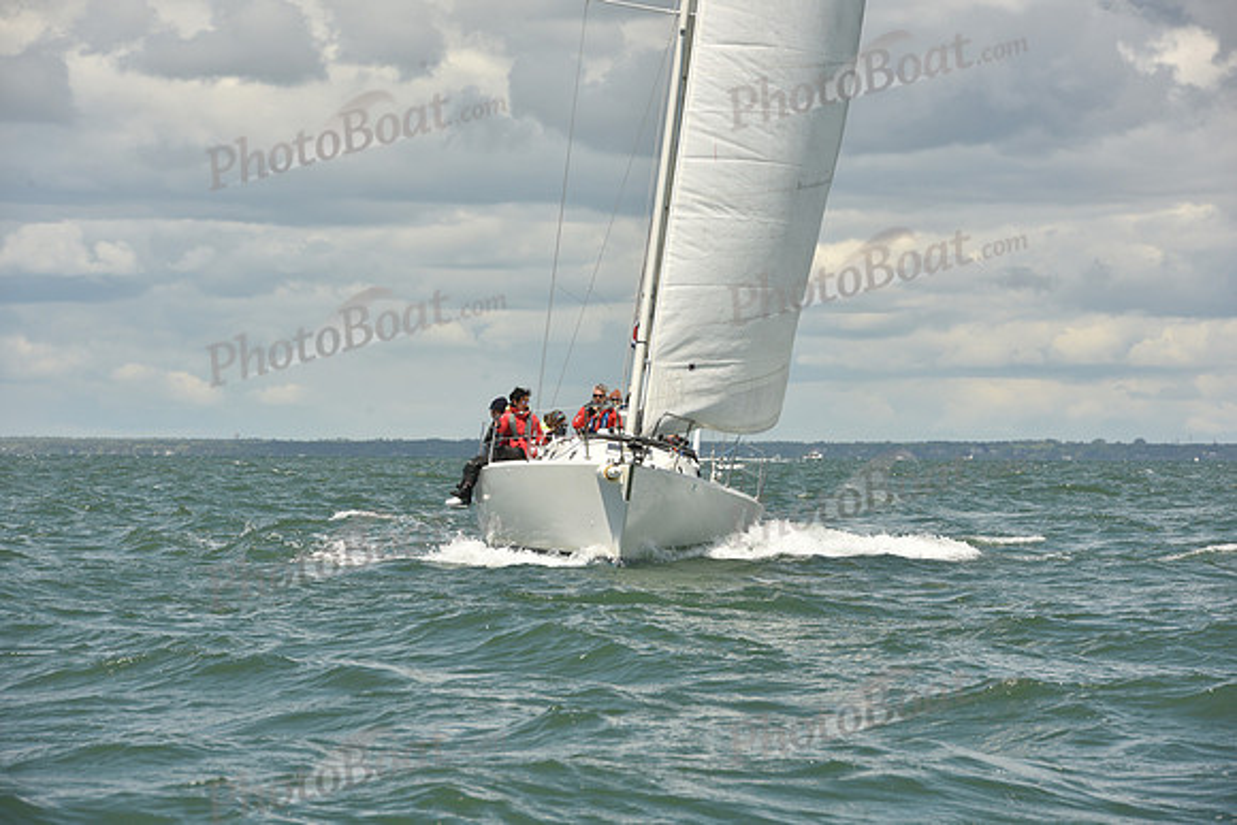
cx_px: 618
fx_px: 6874
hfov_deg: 10.3
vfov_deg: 6.9
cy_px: 412
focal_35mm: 200
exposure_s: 1/800
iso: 320
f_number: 13
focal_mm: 200
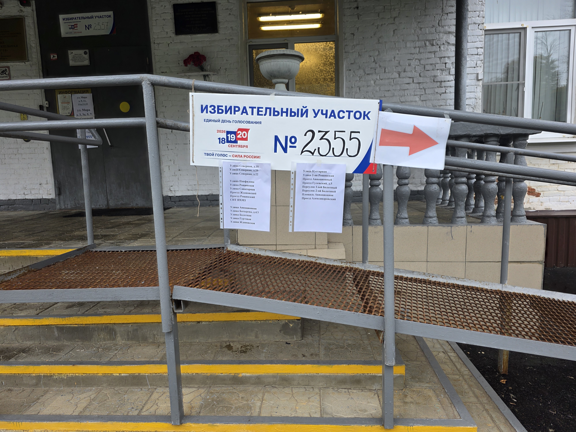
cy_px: 216
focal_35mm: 23
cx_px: 288
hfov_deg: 73.9
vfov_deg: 58.9
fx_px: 383
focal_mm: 6.3
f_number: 1.7
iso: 16
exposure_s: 1/100
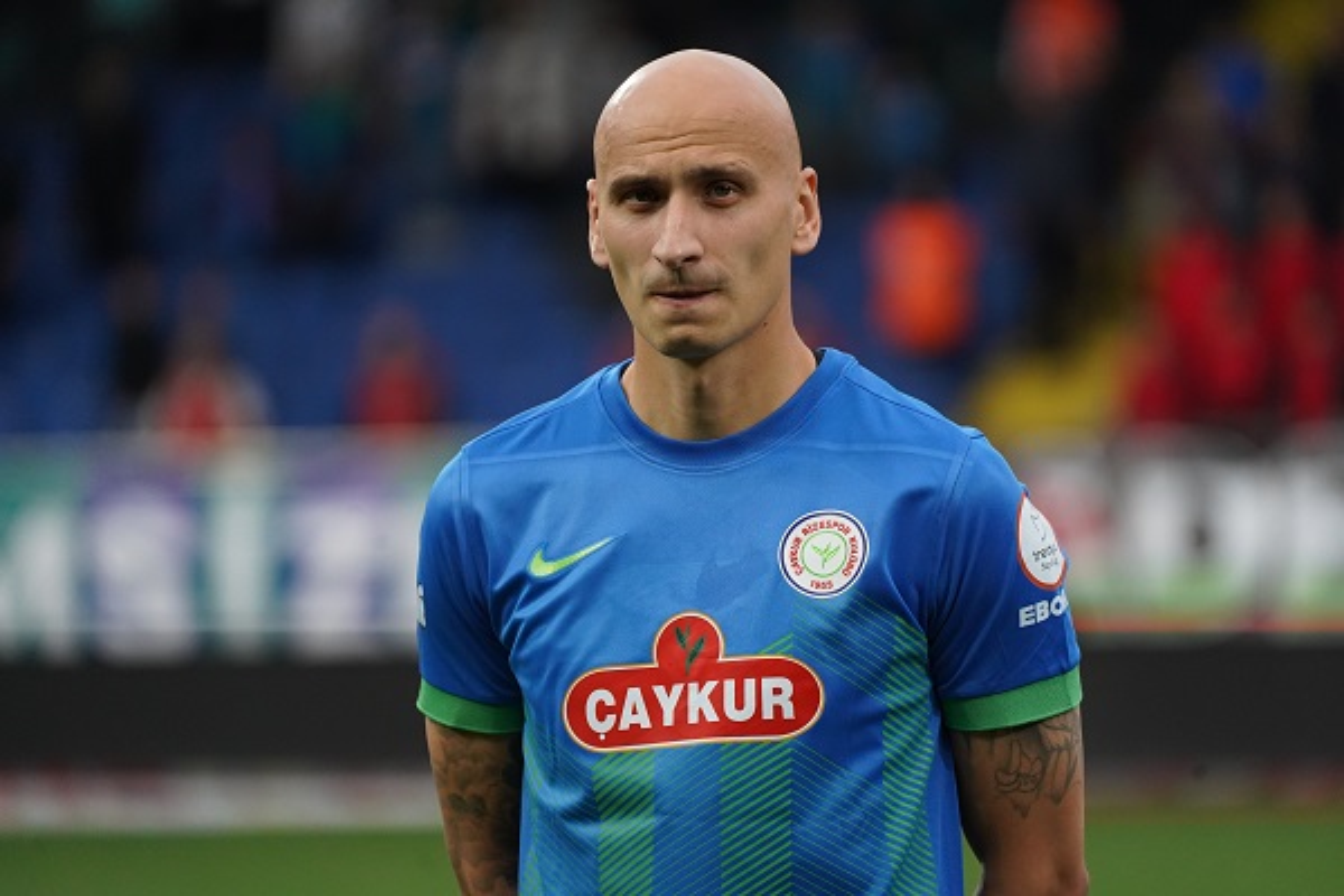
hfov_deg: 5.7
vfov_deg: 3.8
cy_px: 448
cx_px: 672
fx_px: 13476
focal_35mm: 361
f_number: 5.6
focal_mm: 361
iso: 4000
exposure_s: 1/2000
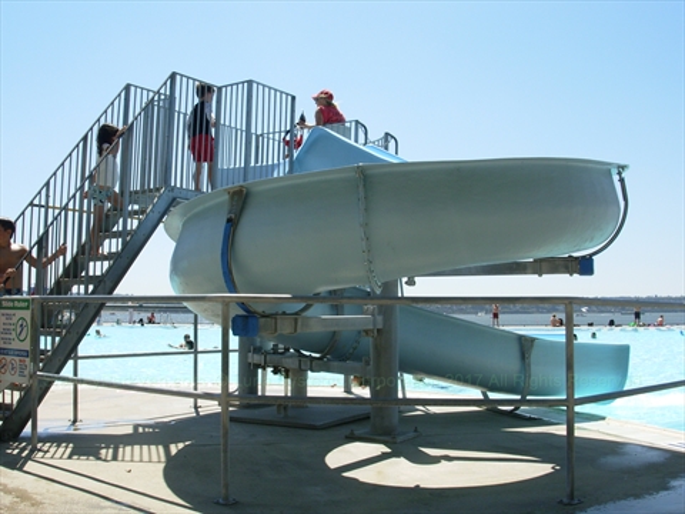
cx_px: 342
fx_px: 752
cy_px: 257
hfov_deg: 49.0
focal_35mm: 38
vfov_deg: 37.7
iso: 50
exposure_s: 1/418
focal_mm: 6.3
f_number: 4.9
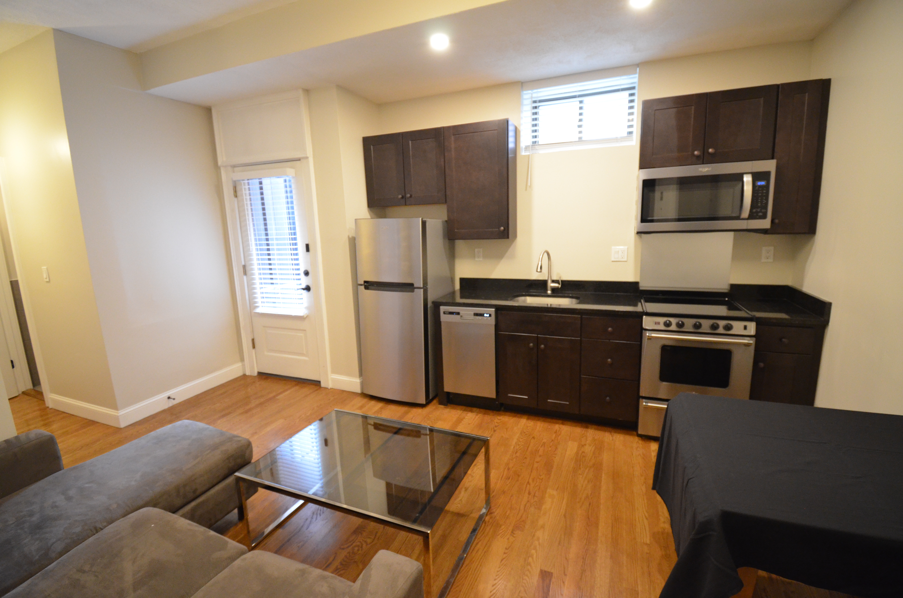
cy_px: 299
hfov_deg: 100.5
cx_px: 452
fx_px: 375
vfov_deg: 77.1
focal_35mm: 15
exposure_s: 1/30
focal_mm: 10
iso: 2200
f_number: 4.5
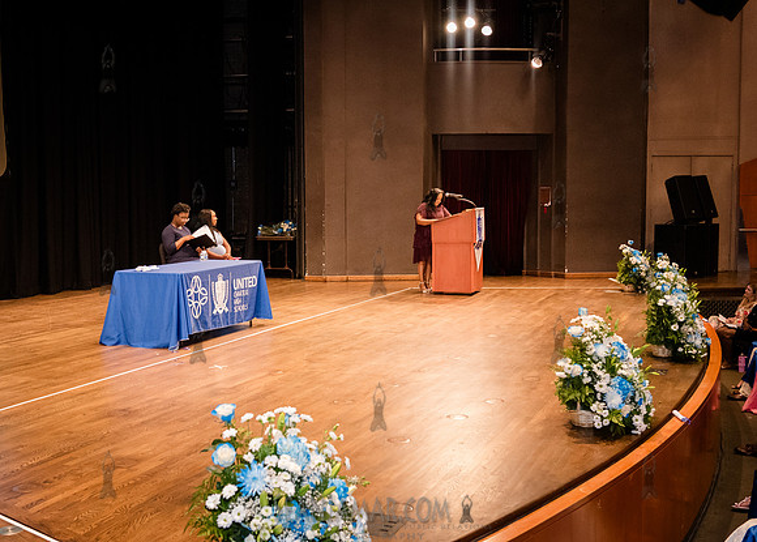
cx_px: 338
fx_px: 945
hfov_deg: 43.6
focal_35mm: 44
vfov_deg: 32.0
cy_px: 280
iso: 5000
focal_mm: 40
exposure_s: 1/200
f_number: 4
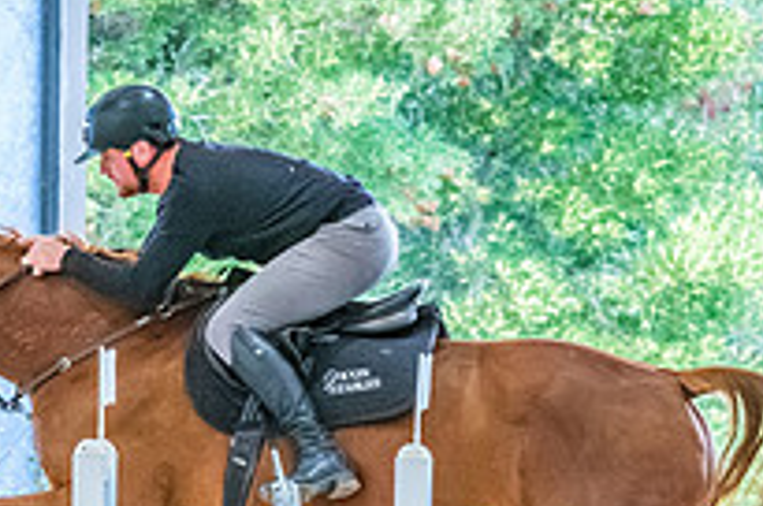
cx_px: 199
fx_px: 11977
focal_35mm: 566
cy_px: 640
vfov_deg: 2.4
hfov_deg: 3.6
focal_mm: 124.3
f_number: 6.4
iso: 8000
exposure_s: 1/610
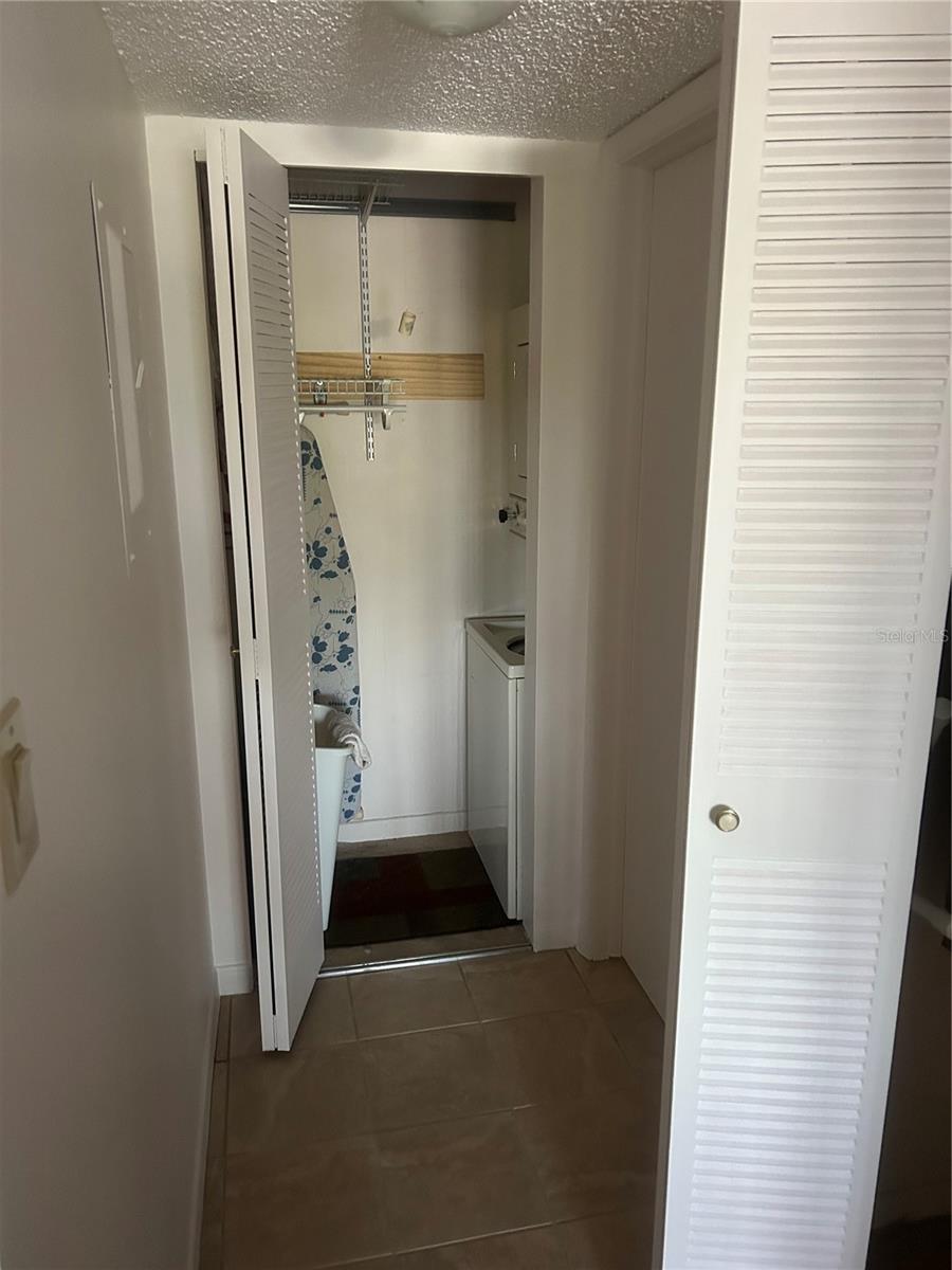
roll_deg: +0.3
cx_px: 476
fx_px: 953
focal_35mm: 26
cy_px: 635
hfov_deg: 53.1
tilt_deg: -15.1
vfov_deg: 67.3
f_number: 1.5
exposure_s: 1/56
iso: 500
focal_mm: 5.7
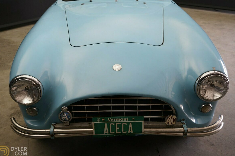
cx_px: 115
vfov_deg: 33.4
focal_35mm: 40
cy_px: 79
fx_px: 261
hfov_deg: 48.5
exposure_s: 1/15
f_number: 6.3
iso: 800
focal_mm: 39
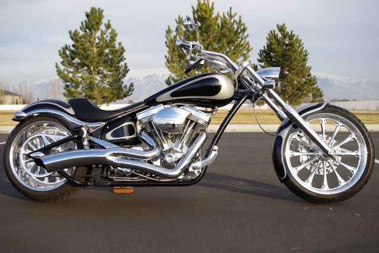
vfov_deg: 34.2
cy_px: 126
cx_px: 190
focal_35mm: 39
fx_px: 411
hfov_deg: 49.5
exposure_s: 1/200
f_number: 4.5
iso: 100
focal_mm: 26.25
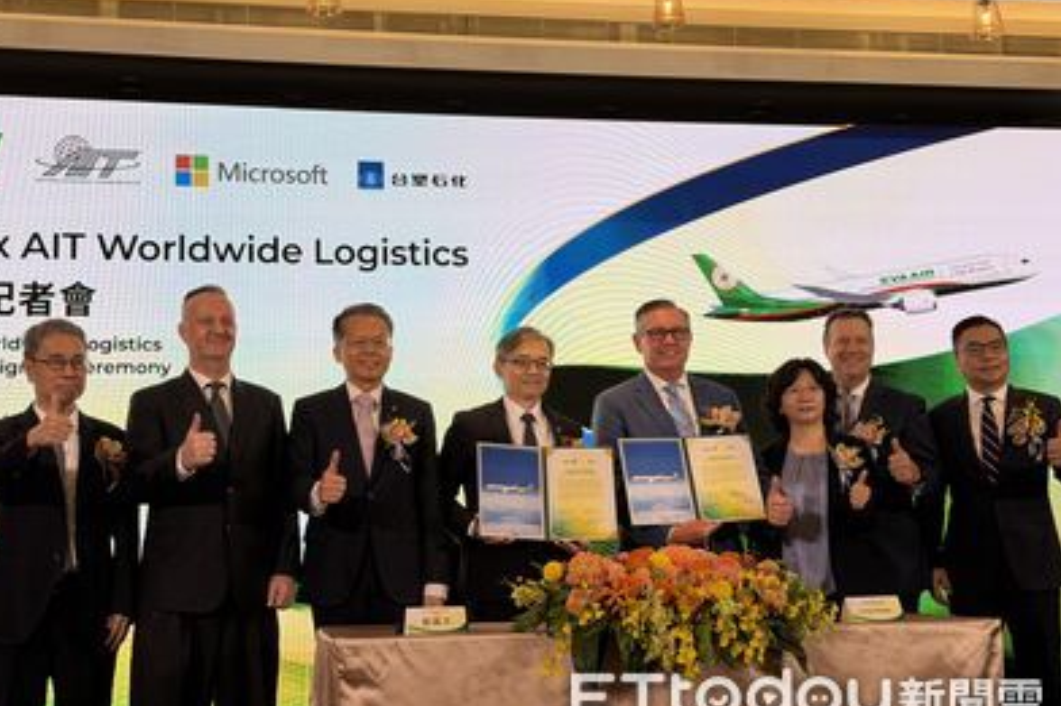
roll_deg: +1.9
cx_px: 522
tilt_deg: +7.7
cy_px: 346
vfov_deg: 26.5
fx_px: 1502
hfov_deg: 38.9
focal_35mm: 51
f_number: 1.78
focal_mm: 6.76
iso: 50
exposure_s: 1/120
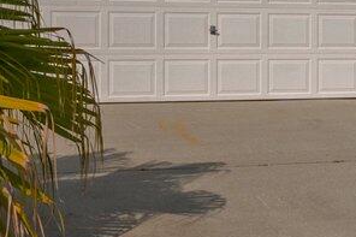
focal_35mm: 97
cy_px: 45
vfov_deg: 14.0
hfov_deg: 19.8
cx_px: 422
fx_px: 959
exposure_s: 1/500
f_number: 11
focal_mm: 14
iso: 250
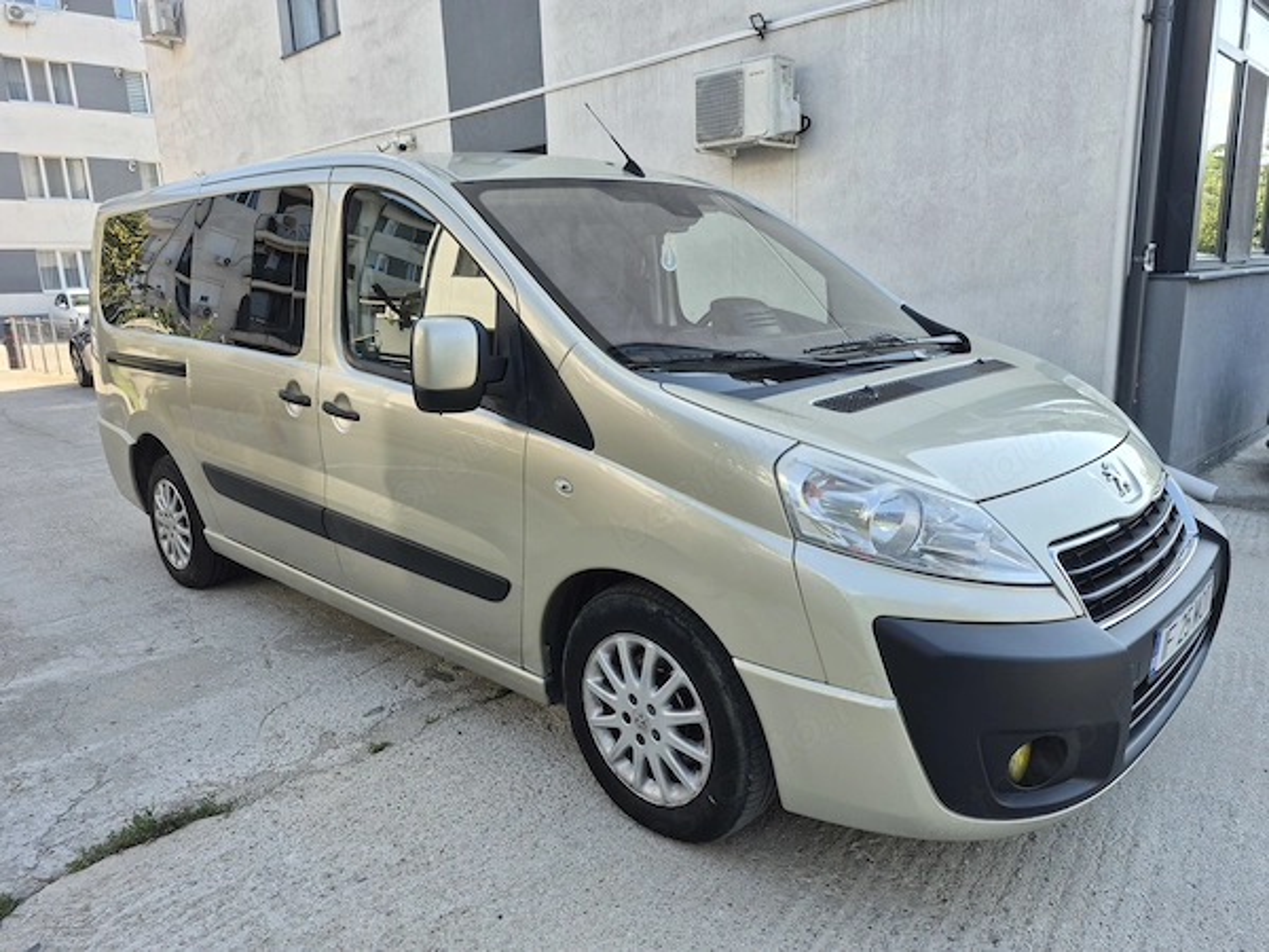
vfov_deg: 58.9
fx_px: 843
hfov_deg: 73.9
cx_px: 634
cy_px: 476
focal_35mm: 23
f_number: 1.8
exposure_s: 1/359
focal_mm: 5.4
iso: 25
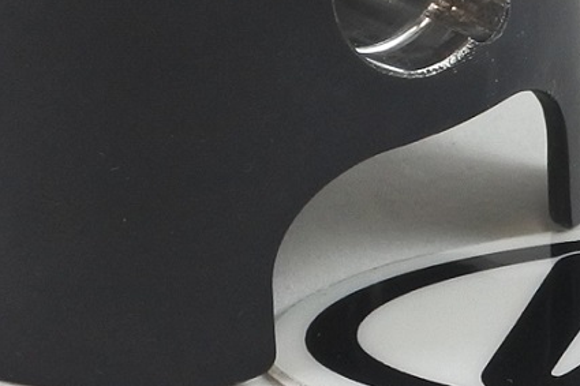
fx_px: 2496
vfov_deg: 8.7
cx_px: 580
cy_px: -148
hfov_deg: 13.1
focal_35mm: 155
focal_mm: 14
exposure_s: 1/125
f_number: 4
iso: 400
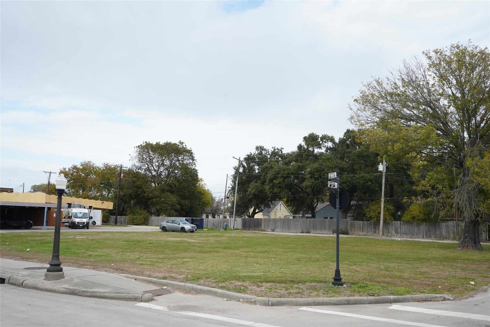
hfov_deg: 57.2
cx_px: 245
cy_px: 164
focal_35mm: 33
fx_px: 449
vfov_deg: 40.0
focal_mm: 33
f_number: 11
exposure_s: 1/250
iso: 400
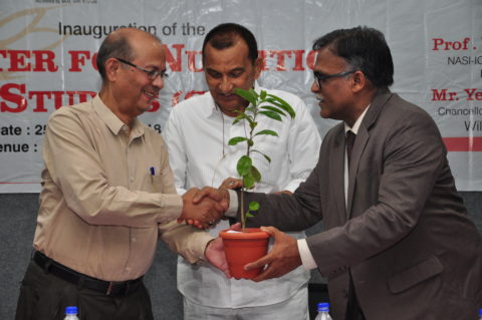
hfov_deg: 20.6
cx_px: 241
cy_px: 160
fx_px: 1324
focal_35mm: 99
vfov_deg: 13.8
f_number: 5.6
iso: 800
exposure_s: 1/125
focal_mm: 66
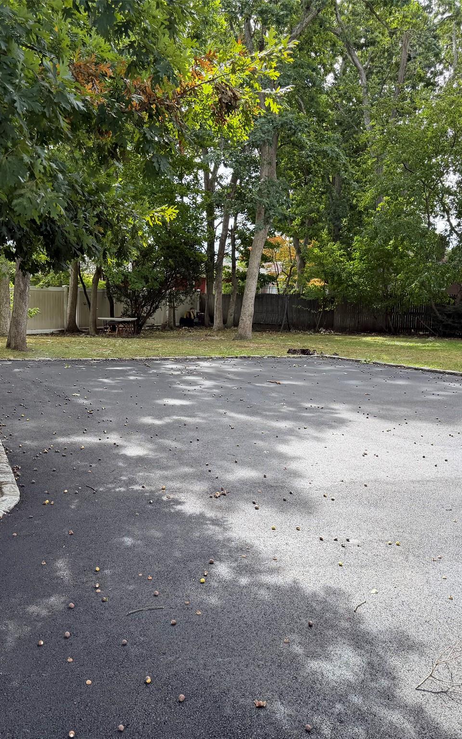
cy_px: 370
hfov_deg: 37.0
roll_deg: -2.3
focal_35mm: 34
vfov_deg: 56.7
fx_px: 685
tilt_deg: -12.7
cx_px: 169
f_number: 1.78
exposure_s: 1/742
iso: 100
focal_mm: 6.76
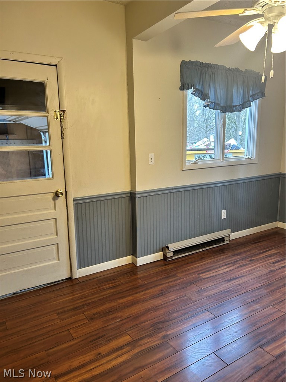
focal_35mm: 26
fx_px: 286
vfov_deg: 67.3
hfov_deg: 53.1
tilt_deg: -10.8
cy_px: 191
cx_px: 143
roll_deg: +1.5
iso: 160
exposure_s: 1/60
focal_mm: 5.7
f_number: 1.5
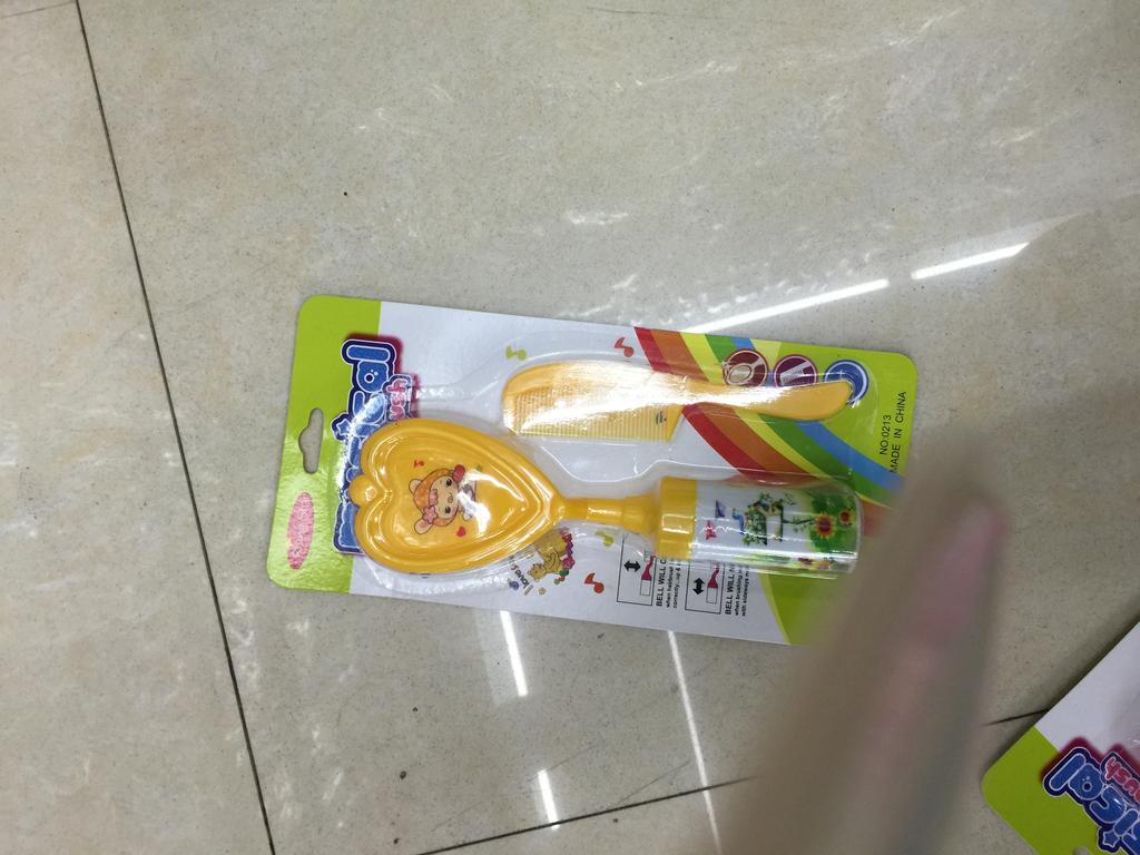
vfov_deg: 48.2
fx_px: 955
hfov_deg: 61.7
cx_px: 570
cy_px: 428
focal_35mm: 29
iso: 50
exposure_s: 1/30
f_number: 2.2
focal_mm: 4.15
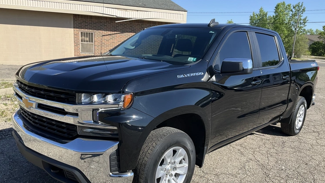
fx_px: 276
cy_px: 109
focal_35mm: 32
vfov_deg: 36.6
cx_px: 163
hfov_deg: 61.0
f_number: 1.8
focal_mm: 3
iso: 25
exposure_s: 1/1144
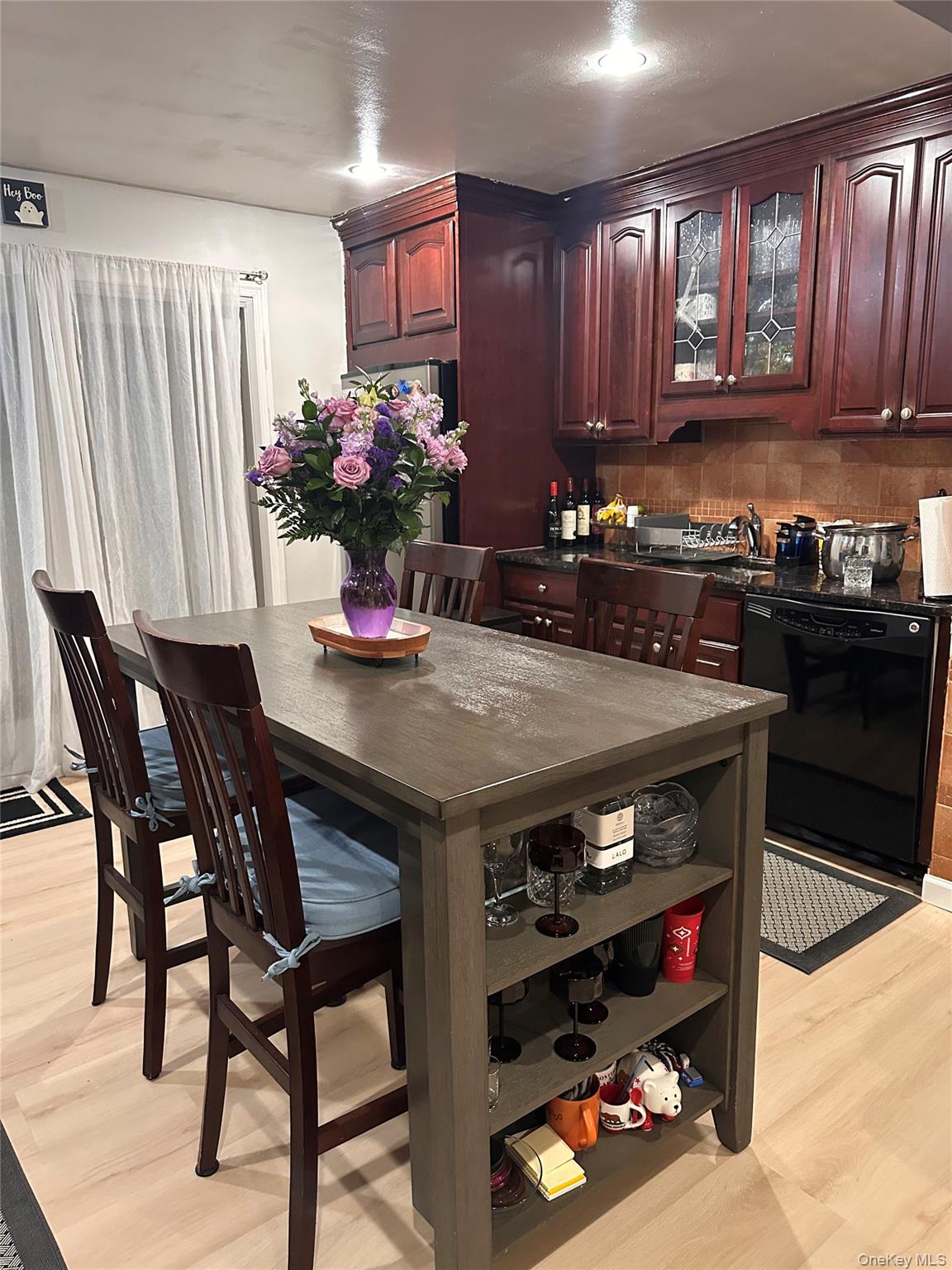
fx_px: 880
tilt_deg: -10.2
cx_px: 476
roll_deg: +0.1
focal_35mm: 24
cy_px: 635
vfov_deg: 71.6
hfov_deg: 56.8
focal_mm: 6.86
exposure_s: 1/60
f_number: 1.78
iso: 640
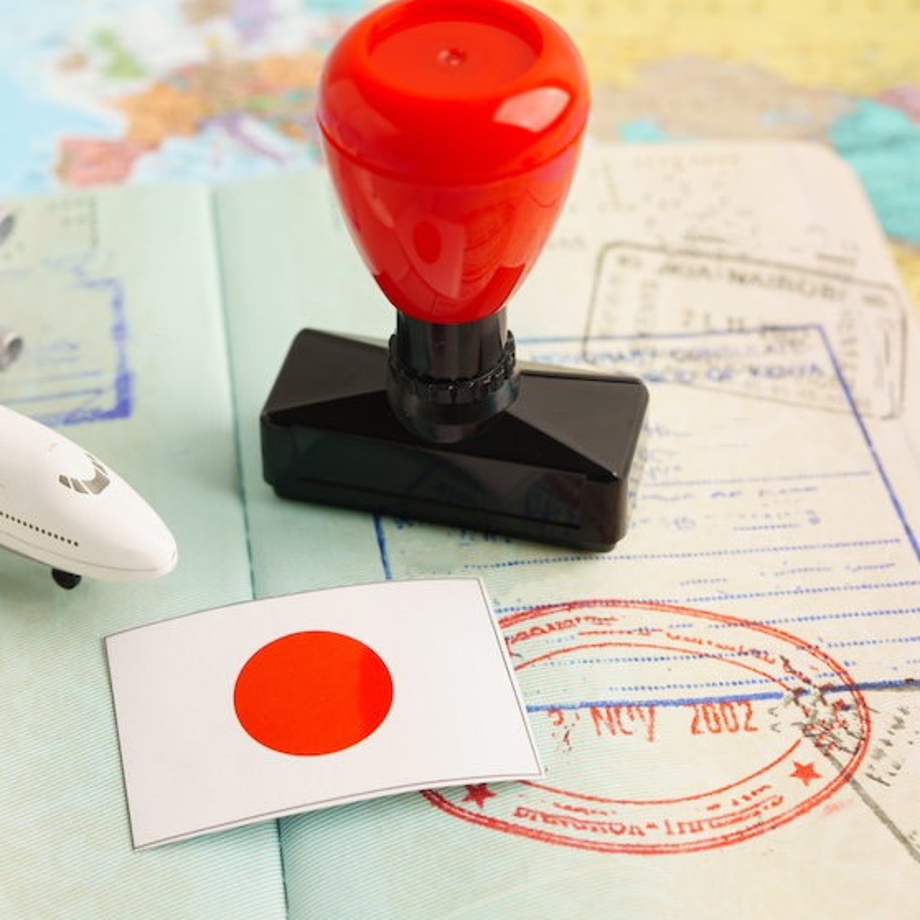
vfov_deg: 26.9
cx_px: 257
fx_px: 1924
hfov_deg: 26.6
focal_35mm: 64
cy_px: 460
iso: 100
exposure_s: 1/80
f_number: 7.1
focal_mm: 50
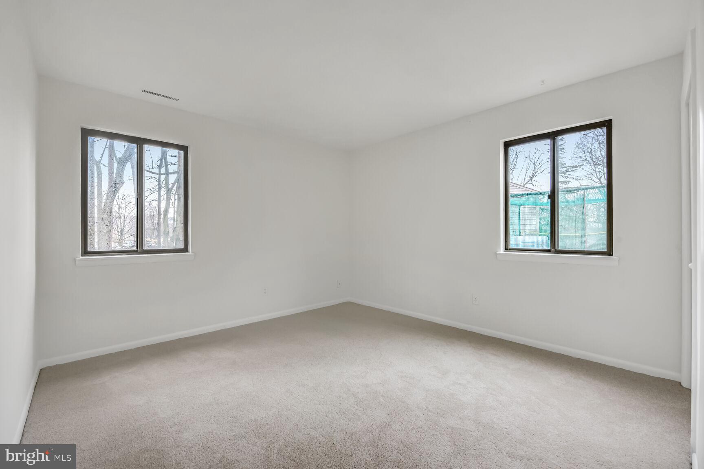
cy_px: 234
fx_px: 293
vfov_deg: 77.3
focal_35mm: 15
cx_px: 352
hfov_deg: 100.4
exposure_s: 1/13
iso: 200
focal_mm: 15
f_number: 8
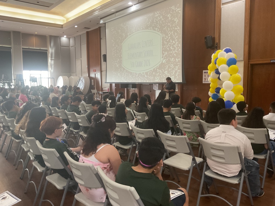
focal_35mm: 29
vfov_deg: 48.2
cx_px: 138
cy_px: 103
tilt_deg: -5.5
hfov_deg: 61.7
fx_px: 230
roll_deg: +0.7
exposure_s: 1/60
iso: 250
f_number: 1.8
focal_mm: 3
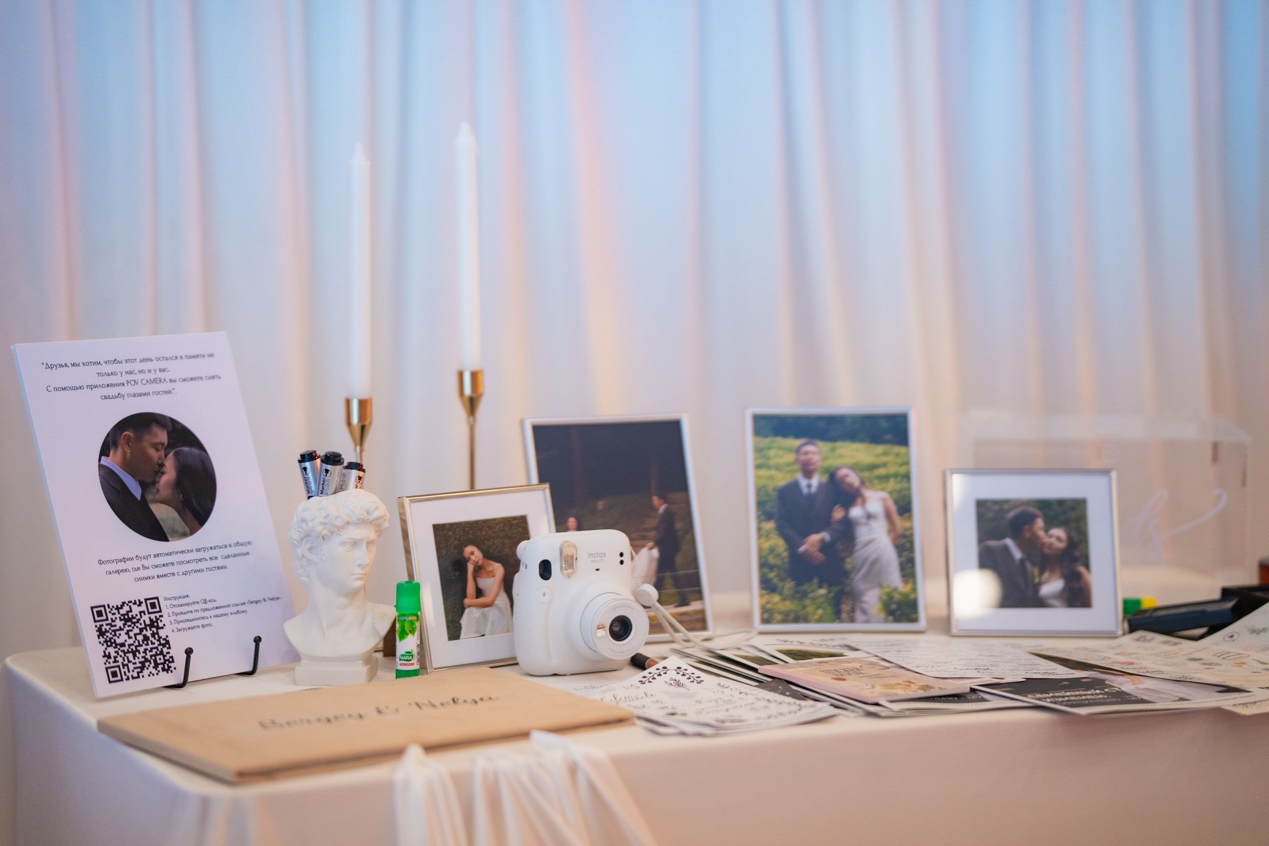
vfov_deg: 16.1
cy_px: 423
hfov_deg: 23.9
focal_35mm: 85
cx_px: 634
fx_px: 2996
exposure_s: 1/250
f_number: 1.4
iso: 1000
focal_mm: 85
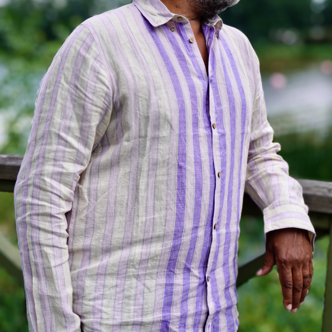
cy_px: 136
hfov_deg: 29.6
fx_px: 629
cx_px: 167
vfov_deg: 29.5
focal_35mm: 58
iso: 100
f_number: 5.6
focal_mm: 30
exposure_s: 1/320
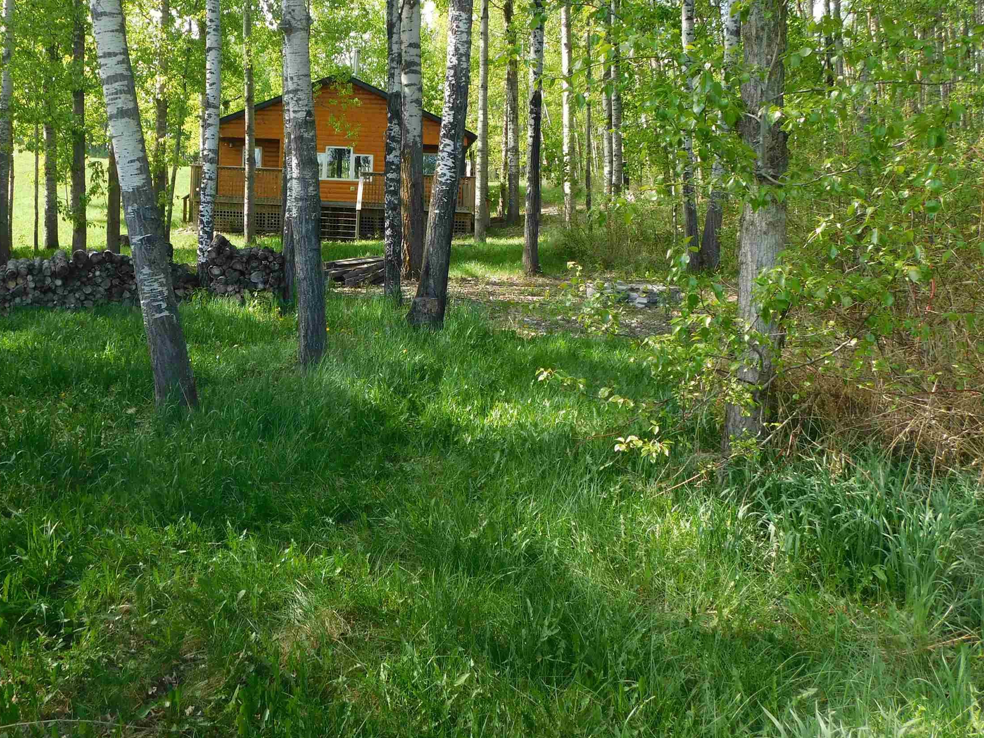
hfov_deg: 56.0
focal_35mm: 32
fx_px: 910
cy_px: 263
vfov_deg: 43.7
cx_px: 357
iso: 125
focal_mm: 4
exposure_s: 1/250
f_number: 3
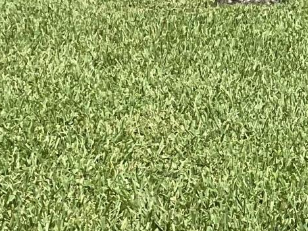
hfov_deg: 5.8
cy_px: -9
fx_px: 2963
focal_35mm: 333
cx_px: 584
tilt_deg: -4.8
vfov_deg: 4.5
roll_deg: +2.6
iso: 20
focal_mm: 6
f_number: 2
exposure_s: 1/1776
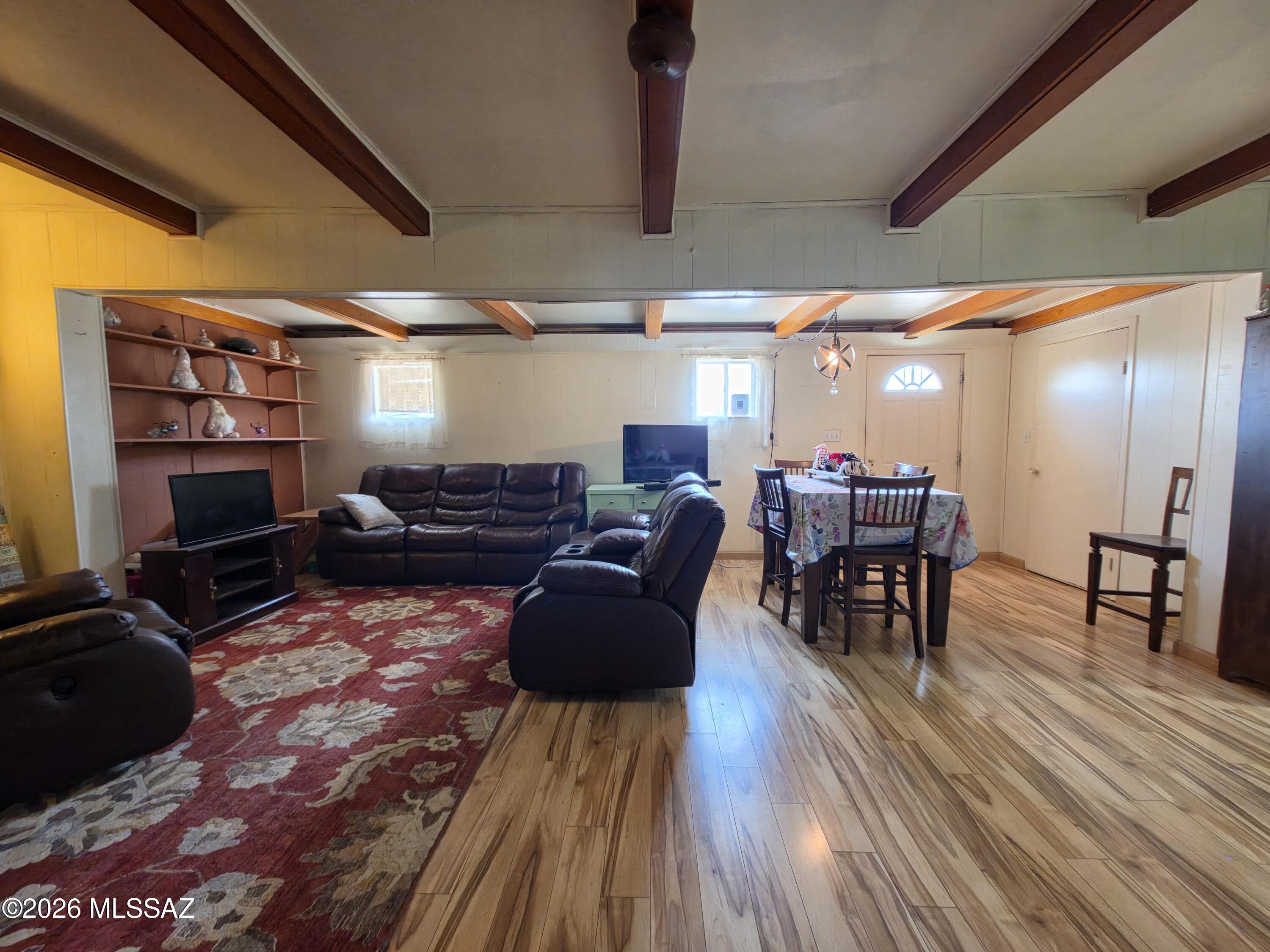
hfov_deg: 106.2
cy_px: 476
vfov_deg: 89.9
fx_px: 477
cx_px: 635
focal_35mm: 13
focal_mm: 2.2
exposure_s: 1/60
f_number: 1.9
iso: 320
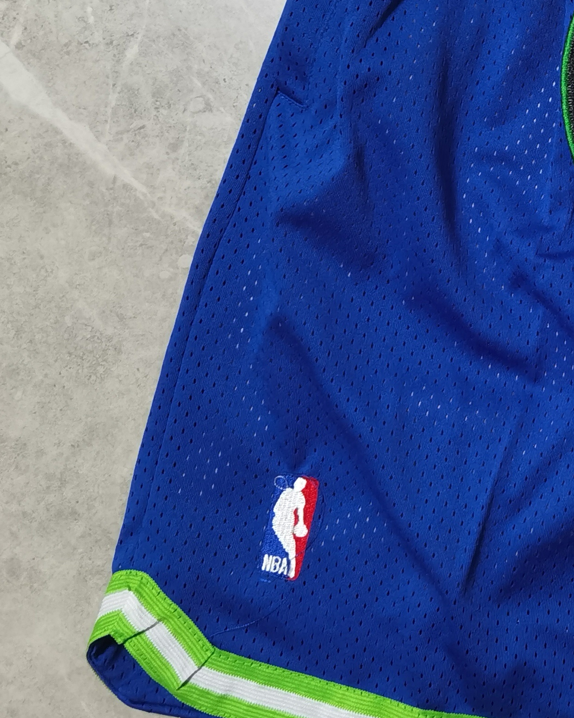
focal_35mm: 69
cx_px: 845
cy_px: 147
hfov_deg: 19.5
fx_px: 1465
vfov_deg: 27.0
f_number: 1.9
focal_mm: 6.71
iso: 200
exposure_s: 1/50
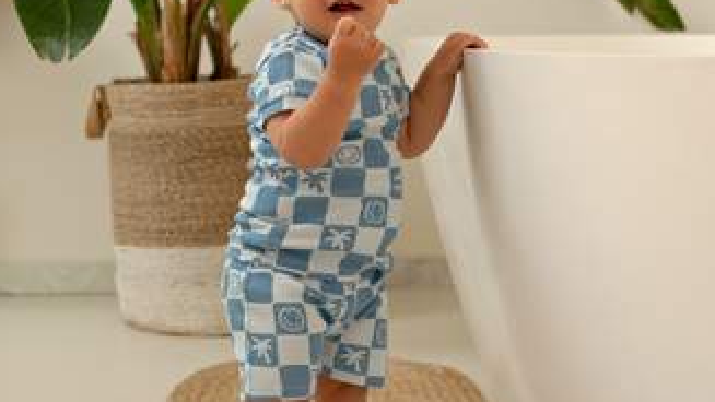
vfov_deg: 15.1
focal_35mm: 80
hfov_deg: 26.5
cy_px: 236
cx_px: 355
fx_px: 1517
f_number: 4
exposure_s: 1/125
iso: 640
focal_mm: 50
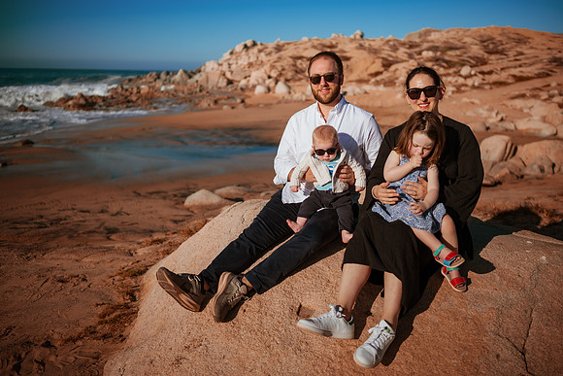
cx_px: 282
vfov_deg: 37.9
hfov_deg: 54.4
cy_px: 188
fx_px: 547
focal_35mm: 35
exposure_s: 1/8000
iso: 50
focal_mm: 35
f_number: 2
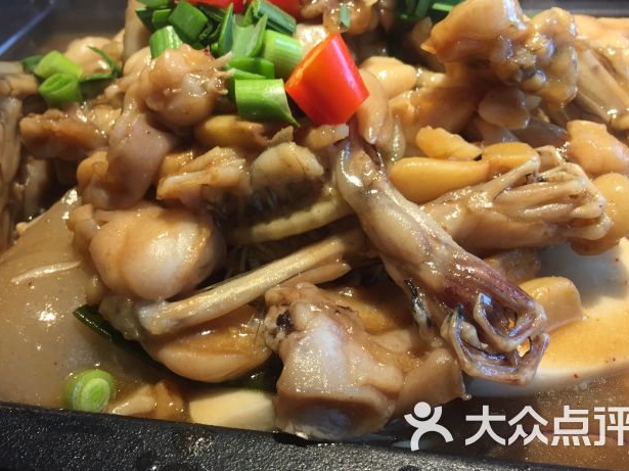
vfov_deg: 42.9
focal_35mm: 33
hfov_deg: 55.3
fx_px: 600
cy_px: 211
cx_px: 303
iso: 32
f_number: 2.2
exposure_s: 1/33
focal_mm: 4.15
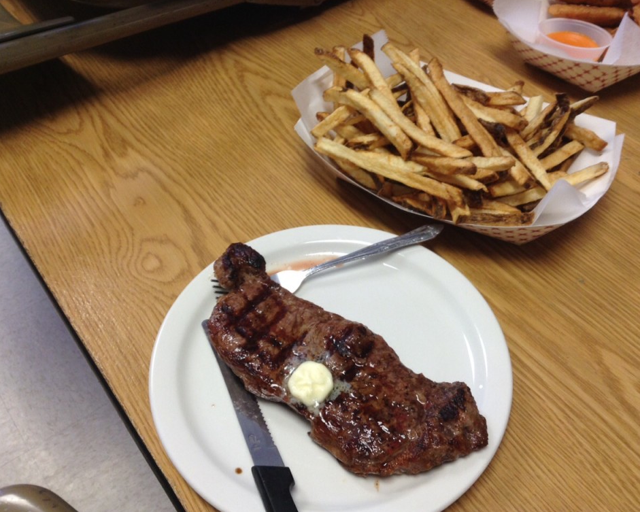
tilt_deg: -49.5
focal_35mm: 35
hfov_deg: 51.5
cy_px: 258
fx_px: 663
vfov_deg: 42.2
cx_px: 336
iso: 50
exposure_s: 1/24
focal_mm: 3.3
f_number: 2.4
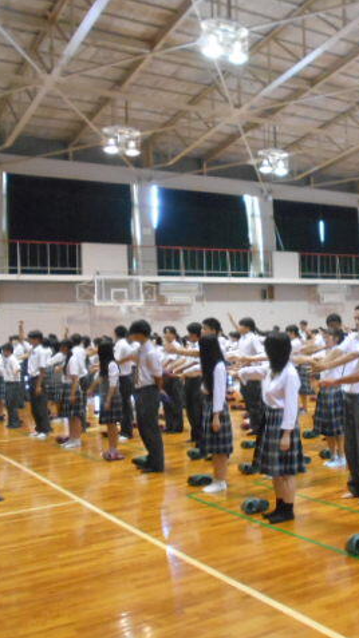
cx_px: 315
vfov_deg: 52.8
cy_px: 320
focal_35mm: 38
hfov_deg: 30.0
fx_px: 644
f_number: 3.2
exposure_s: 1/25
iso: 800
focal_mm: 4.6
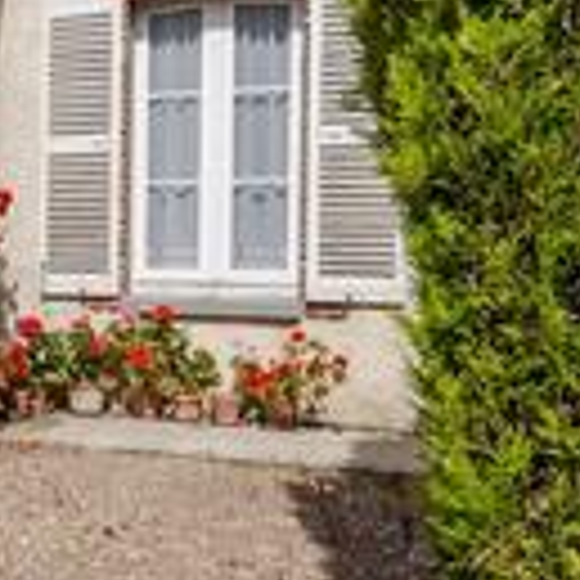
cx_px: -297
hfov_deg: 23.2
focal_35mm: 59
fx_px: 1118
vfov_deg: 29.1
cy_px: 259
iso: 400
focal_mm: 12
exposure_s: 1/1000
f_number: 9
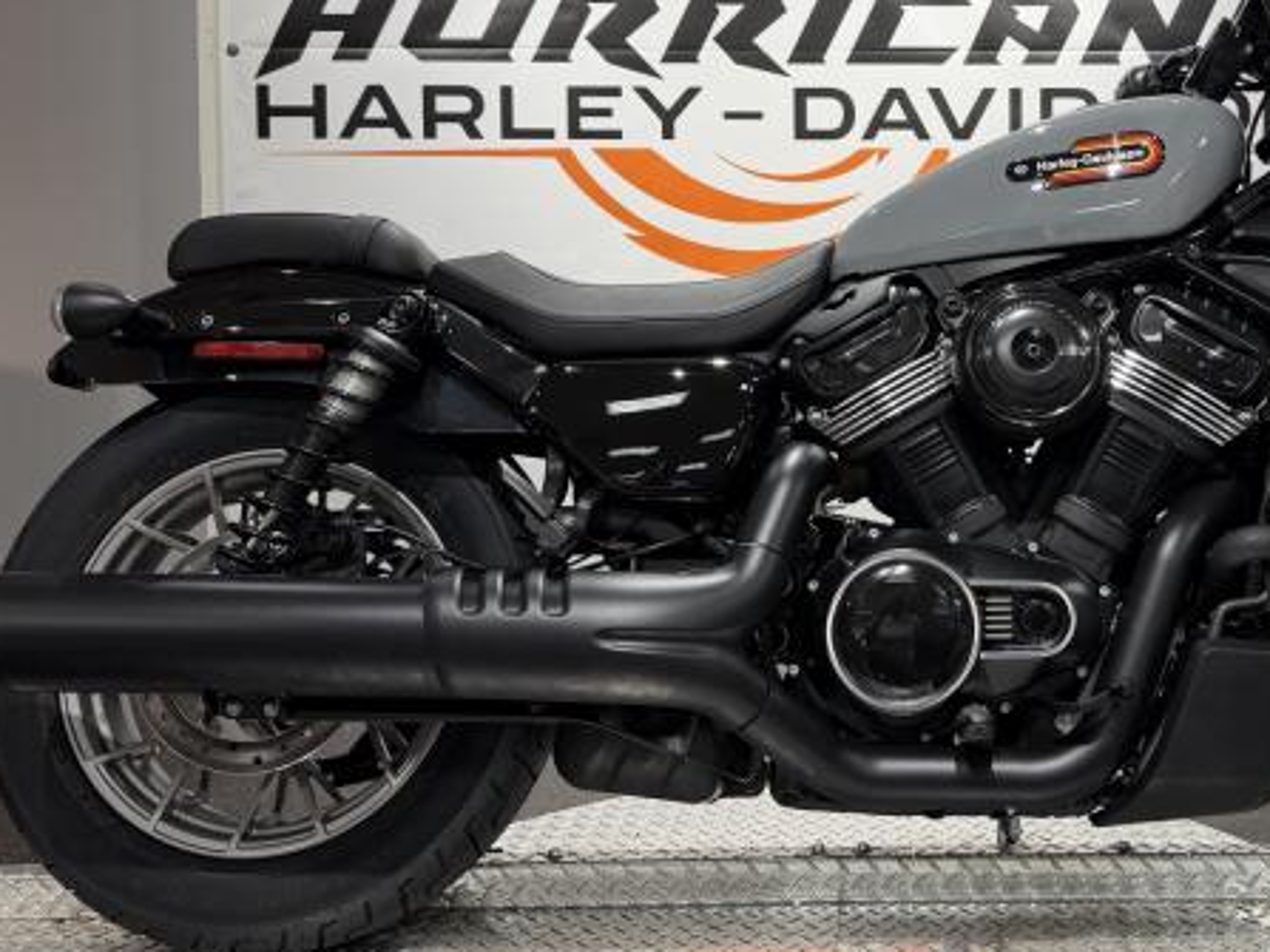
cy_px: 298
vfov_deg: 33.2
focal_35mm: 43
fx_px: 1577
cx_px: 940
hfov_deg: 42.6
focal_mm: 6.76
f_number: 1.78
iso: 125
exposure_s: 1/60
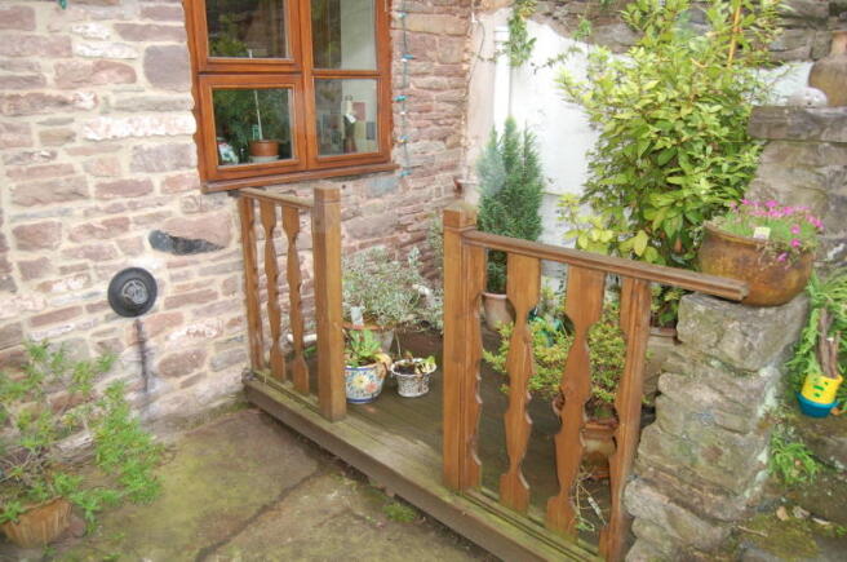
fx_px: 634
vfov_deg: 47.8
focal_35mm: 27
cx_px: 424
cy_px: 281
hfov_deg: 67.5
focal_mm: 18
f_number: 3.5
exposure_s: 1/60
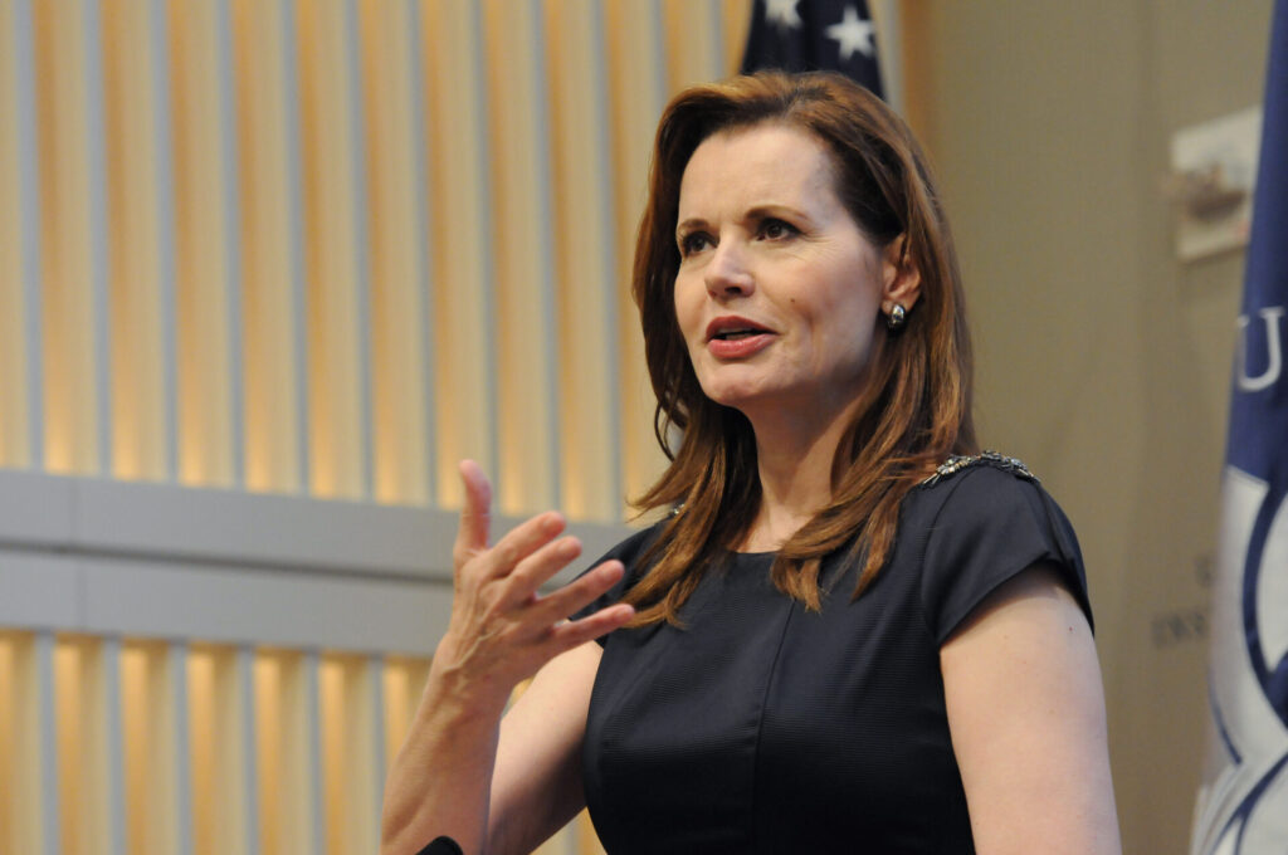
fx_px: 8040
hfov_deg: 9.2
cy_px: 428
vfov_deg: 6.1
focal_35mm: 225
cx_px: 644
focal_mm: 150
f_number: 3.5
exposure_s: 1/125
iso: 1600
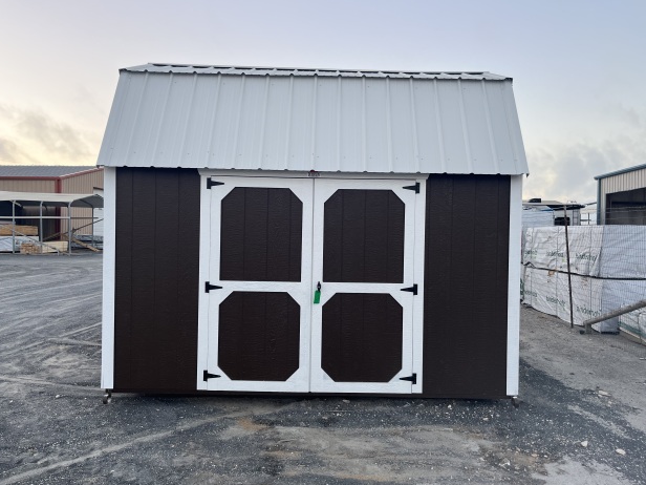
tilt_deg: -1.7
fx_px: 504
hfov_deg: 65.3
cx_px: 327
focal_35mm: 27
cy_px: 246
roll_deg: -1.6
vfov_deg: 51.4
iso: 64
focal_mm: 5.1
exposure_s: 1/121
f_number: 1.6
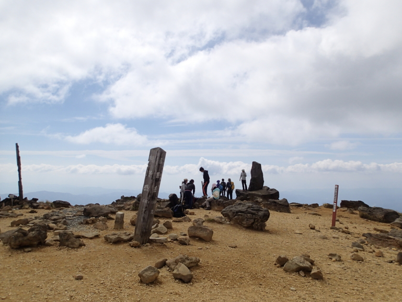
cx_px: 197
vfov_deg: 53.1
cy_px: 154
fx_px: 302
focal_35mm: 26
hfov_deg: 67.3
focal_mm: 4.5
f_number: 8
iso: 100
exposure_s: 1/400
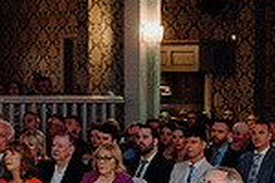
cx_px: 224
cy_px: 274
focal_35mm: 139
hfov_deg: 14.7
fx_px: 1062
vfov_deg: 9.6
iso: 2500
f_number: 3.5
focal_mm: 24
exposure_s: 1/160
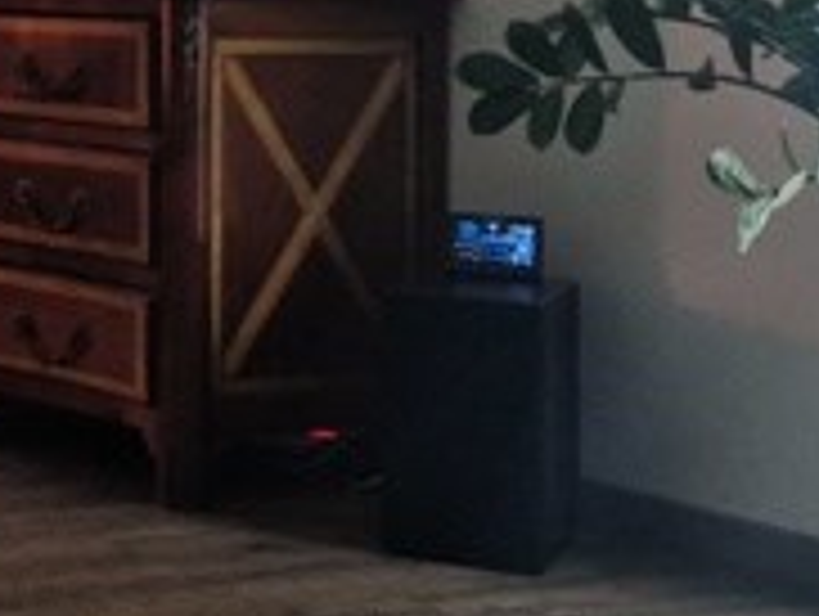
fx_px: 2393
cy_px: -22
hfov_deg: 17.1
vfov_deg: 14.4
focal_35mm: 101
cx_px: -500
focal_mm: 5.4
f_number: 1.8
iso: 500
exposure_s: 1/33
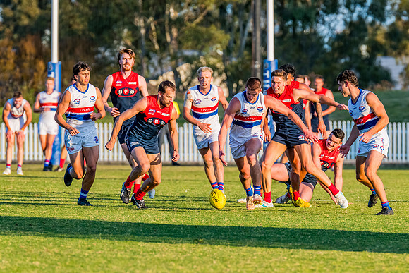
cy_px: 118
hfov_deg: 4.7
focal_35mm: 442
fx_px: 5022
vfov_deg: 3.1
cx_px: 247
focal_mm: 360
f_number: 6.3
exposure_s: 1/1600
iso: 800
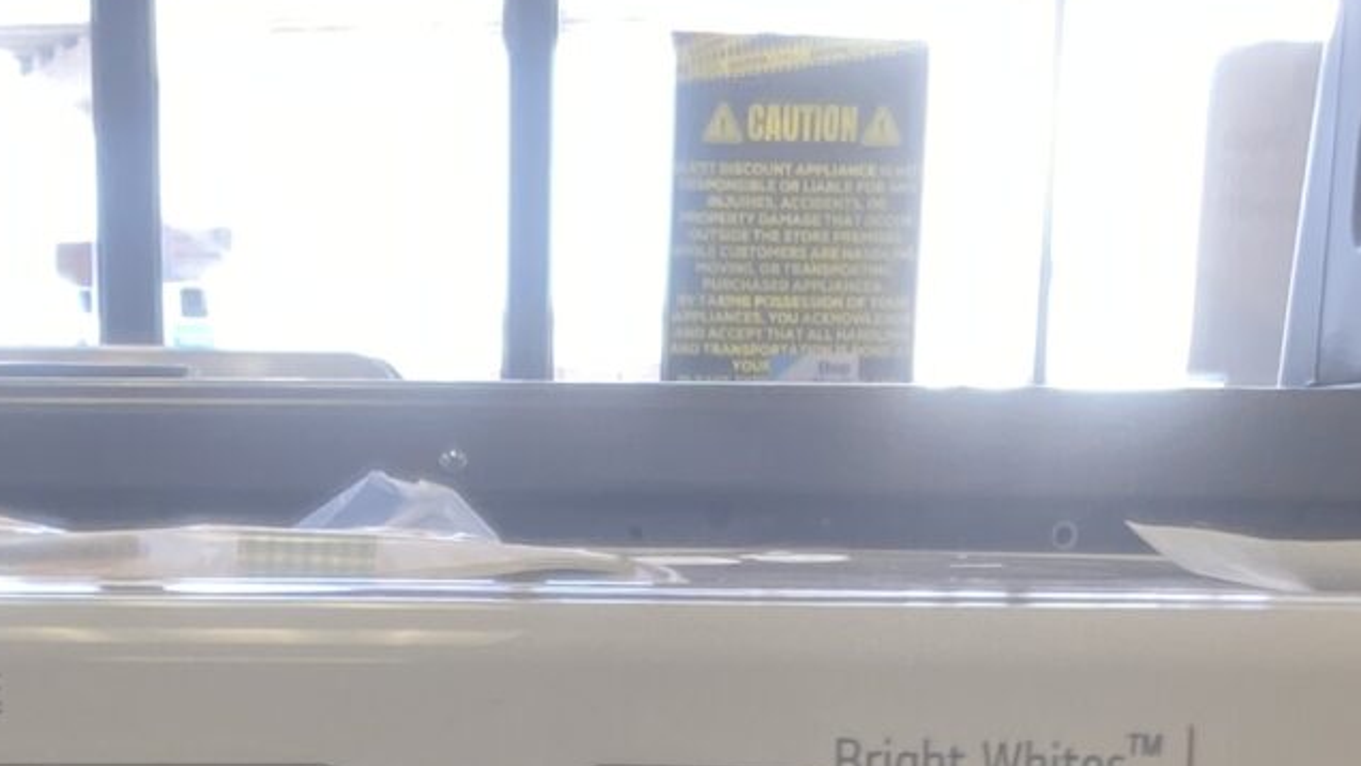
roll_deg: -0.2
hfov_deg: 18.6
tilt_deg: -23.5
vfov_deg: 8.5
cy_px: 2469
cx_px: 317
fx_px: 4115
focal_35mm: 114
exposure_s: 1/66
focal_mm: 4.25
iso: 50
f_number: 1.8
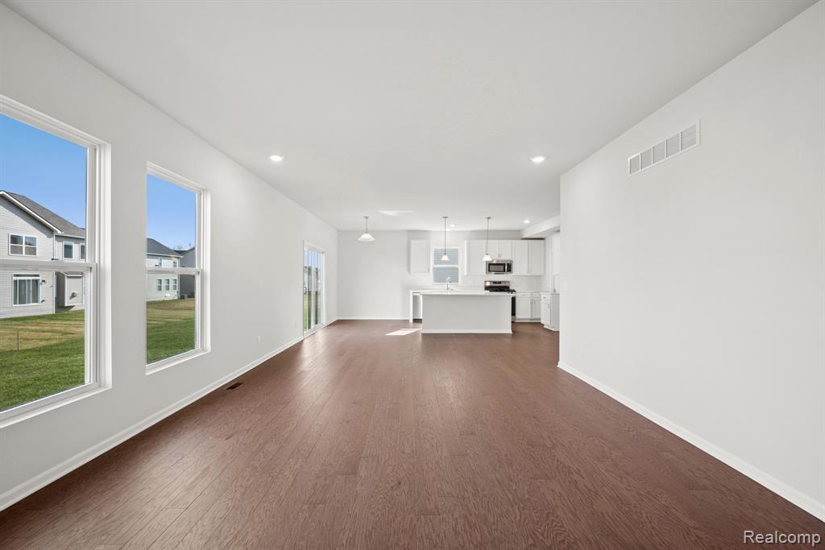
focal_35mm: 14
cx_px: 412
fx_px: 321
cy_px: 275
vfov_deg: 81.2
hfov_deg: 104.2
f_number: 9
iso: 64
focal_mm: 14
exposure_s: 1/2.5
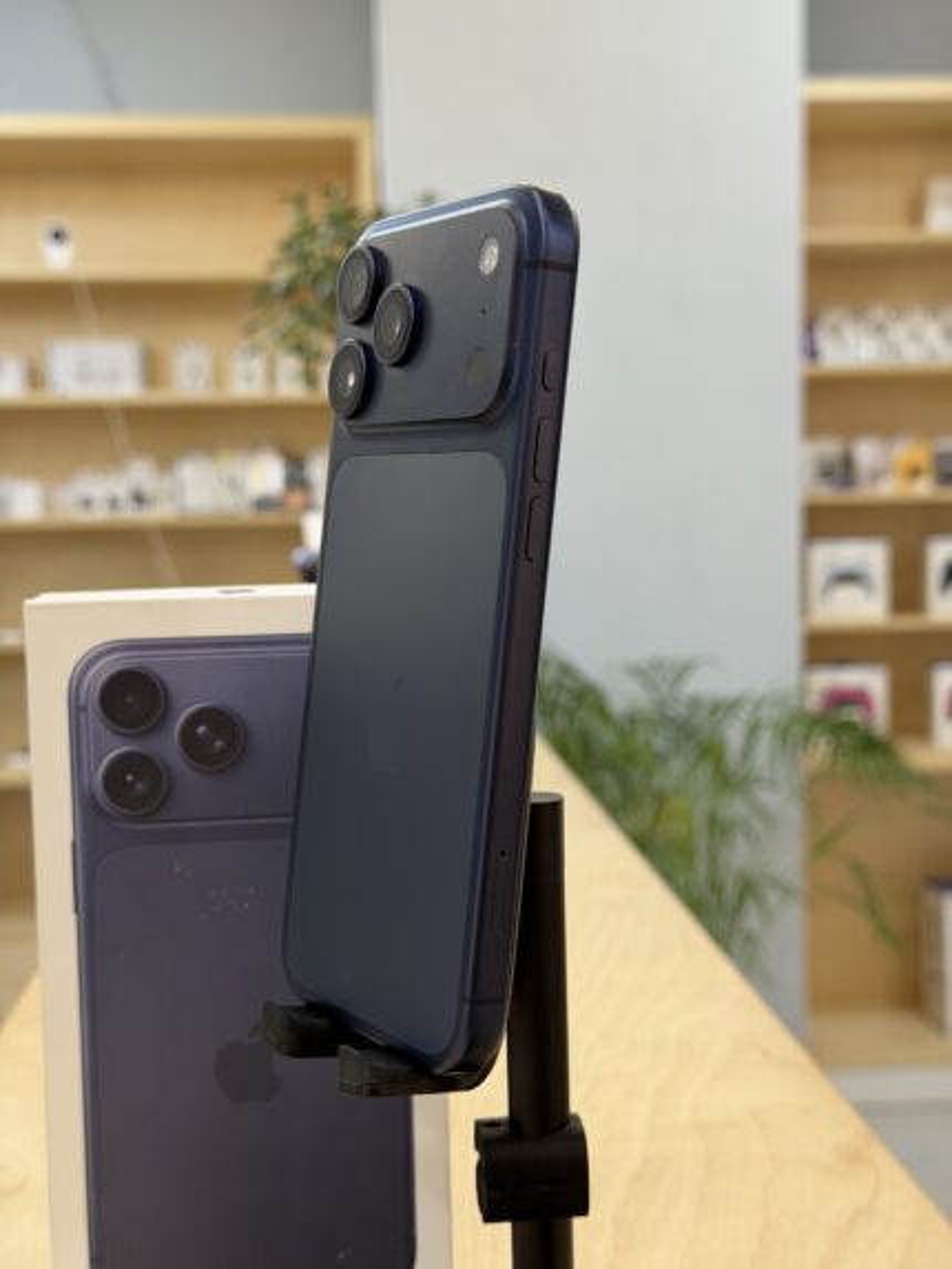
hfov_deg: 30.3
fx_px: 1759
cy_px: 634
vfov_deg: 39.6
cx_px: 476
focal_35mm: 48
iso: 100
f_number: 1.78
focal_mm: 6.76
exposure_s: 1/70
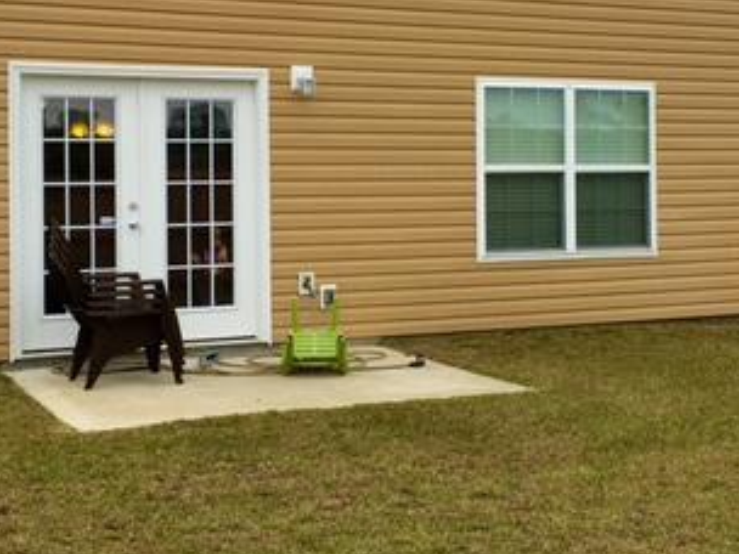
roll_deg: +1.1
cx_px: 374
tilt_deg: +0.7
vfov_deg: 23.9
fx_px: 1302
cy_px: 182
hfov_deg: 31.7
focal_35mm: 61
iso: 25
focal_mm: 4.15
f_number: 2.2
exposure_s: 1/1261
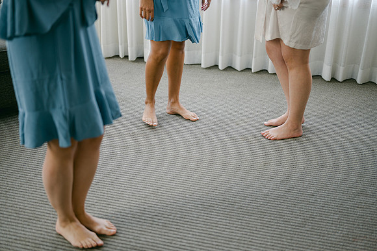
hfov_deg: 39.6
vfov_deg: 27.0
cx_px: 188
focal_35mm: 50
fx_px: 523
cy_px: 126
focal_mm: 50
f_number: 1.8
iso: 100
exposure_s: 1/125
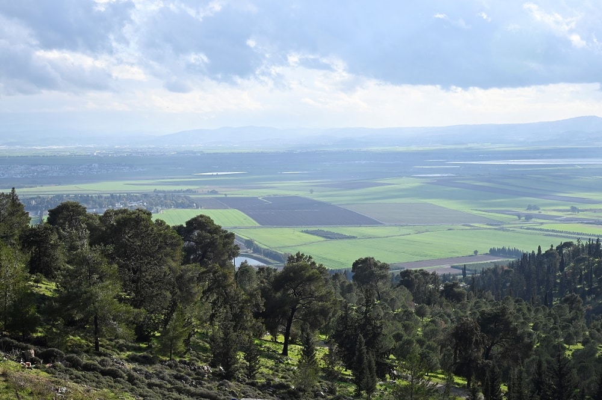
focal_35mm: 55
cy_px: 200
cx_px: 301
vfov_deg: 24.6
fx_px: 919
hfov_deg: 36.3
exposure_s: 1/400
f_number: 10
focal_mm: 55
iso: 320
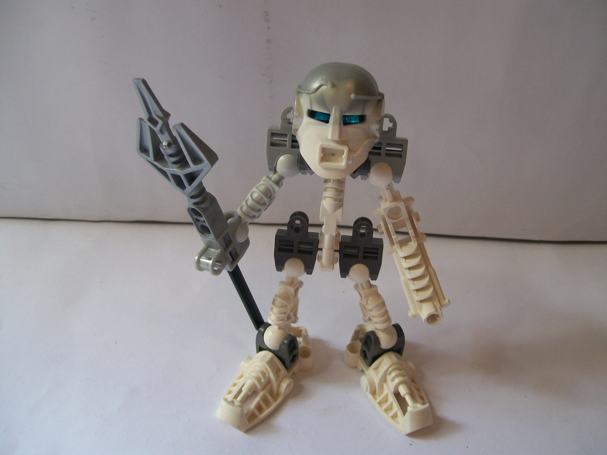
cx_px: 304
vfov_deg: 39.7
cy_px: 228
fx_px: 631
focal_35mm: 36
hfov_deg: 51.4
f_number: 2.7
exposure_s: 1/64.2
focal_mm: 6
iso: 80
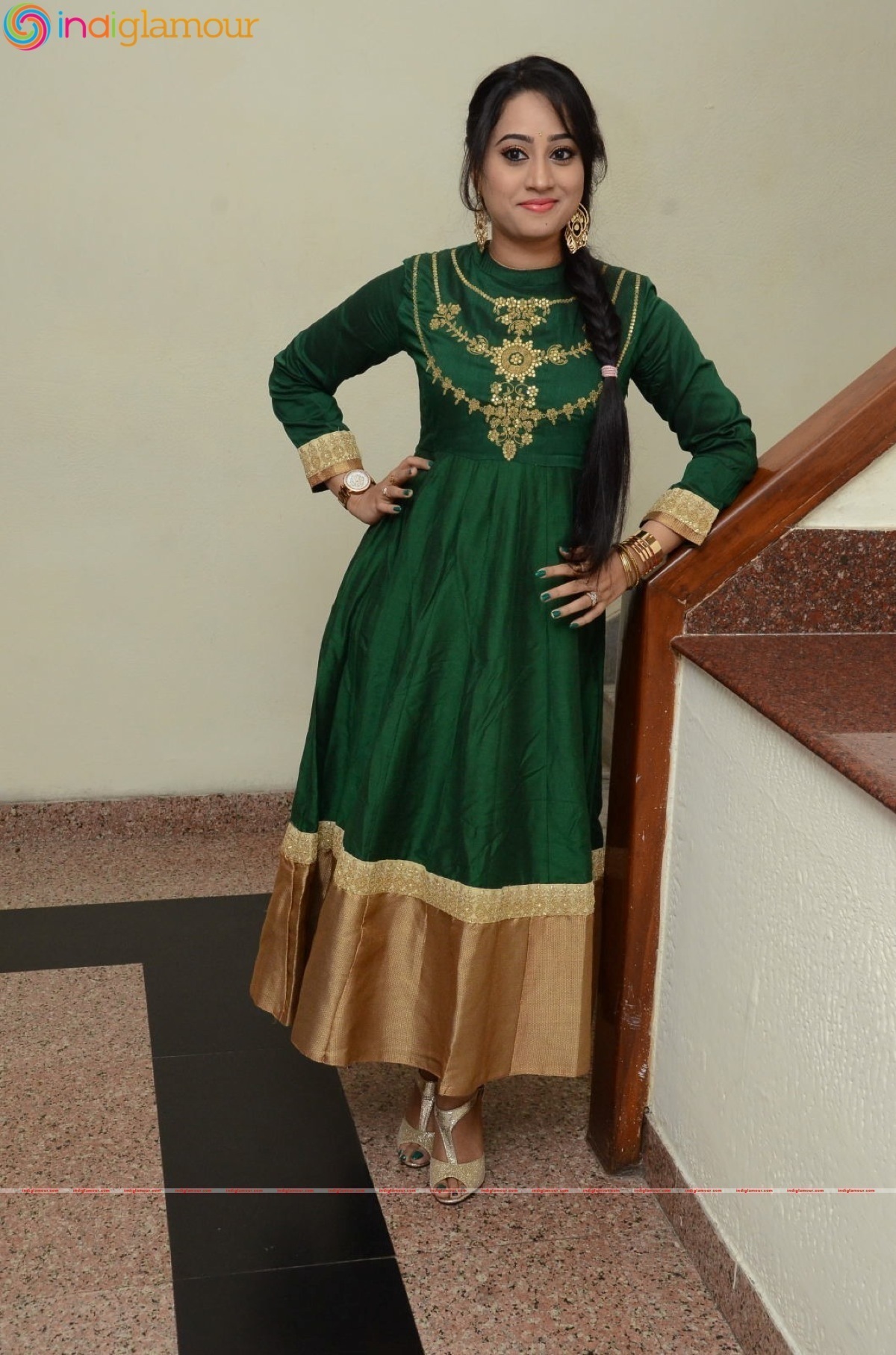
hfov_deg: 29.7
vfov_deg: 43.7
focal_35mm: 45
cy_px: 678
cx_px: 448
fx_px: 1688
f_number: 7.1
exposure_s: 1/125
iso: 1600
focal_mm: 30
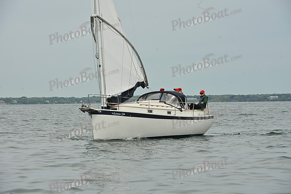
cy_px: 97
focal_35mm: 200
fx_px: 1617
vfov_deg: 6.9
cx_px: 146
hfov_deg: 10.3
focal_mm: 200
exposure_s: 1/800
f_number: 13
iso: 320
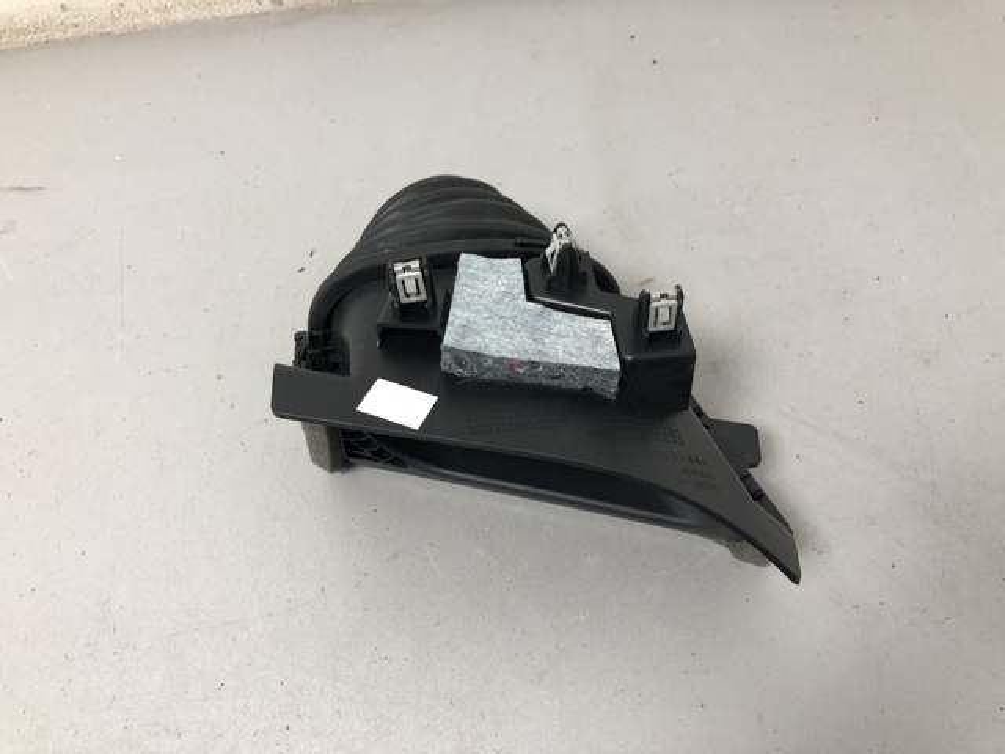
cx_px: 502
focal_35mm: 28
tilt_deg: -55.1
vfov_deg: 49.7
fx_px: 813
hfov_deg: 63.4
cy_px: 377
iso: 32
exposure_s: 1/20
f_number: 1.8
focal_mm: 4
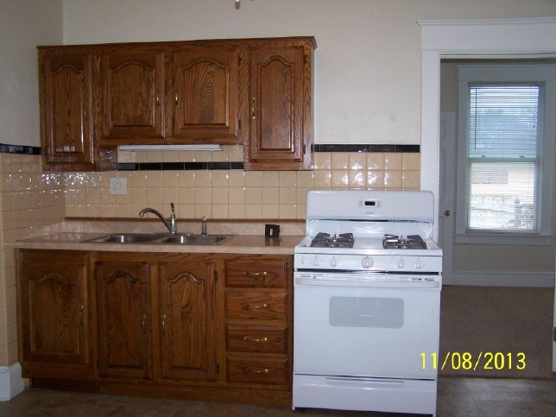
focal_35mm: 38
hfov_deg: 49.0
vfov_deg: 37.7
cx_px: 278
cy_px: 208
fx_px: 610
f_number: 2.8
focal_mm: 6.3
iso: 140
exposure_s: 1/60
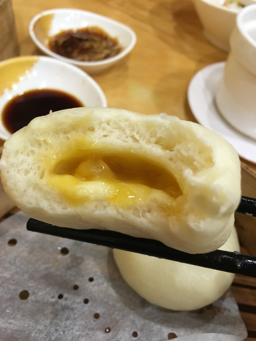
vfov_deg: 61.7
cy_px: 170
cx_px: 128
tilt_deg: -51.1
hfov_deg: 48.2
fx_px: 286
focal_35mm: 29
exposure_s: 1/30
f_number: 2.2
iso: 160
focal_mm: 4.15
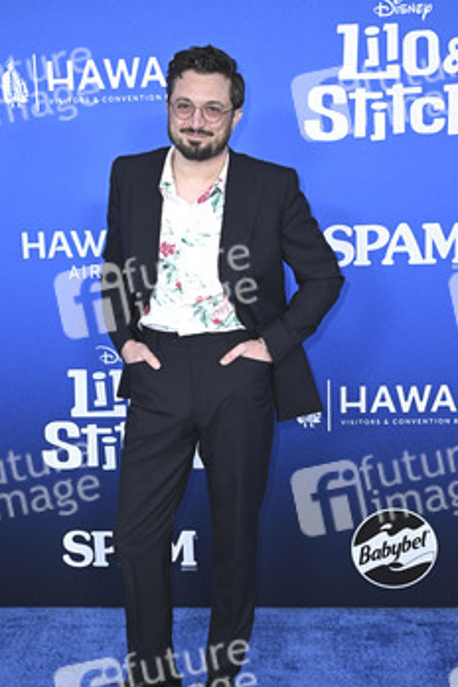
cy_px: 391
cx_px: 213
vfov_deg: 36.8
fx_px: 1030
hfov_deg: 25.1
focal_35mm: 54
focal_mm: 47
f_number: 6.3
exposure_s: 1/200
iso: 1600
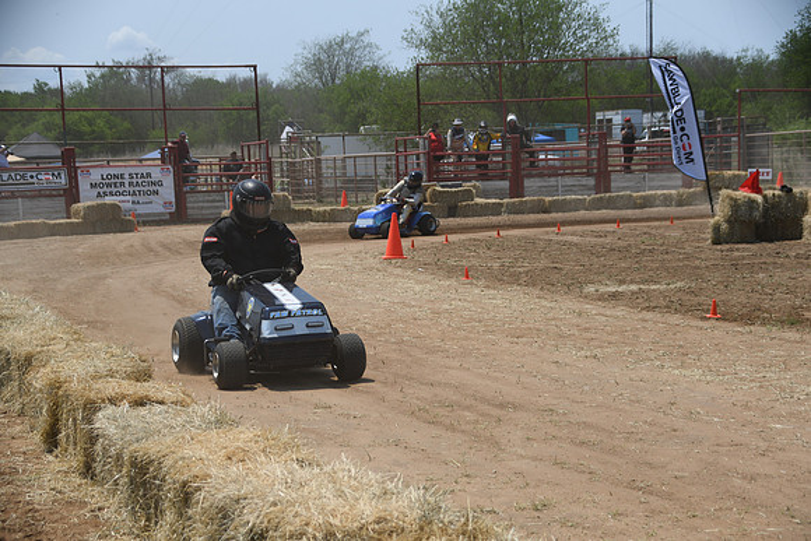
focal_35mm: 84
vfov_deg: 16.3
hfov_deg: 24.2
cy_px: 270
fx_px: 1893
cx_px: 406
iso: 100
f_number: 4.8
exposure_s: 1/1250
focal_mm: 56
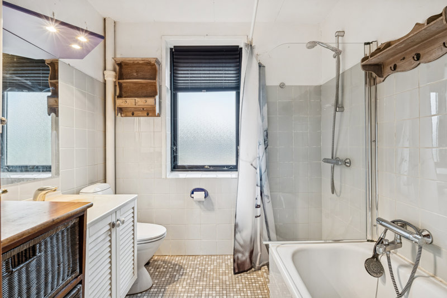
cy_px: 149
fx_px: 217
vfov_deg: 68.9
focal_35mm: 18
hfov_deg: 91.6
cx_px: 224
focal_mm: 17.5
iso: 200
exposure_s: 1/2.5
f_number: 8
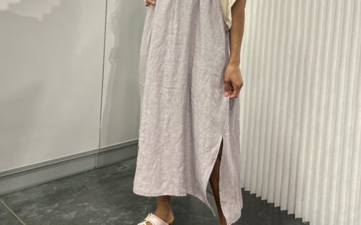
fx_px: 384
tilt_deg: -1.3
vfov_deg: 31.5
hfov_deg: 50.4
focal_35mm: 39
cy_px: 29
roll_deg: -3.6
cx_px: 180
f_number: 1.5
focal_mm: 5.7
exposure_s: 1/120
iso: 125
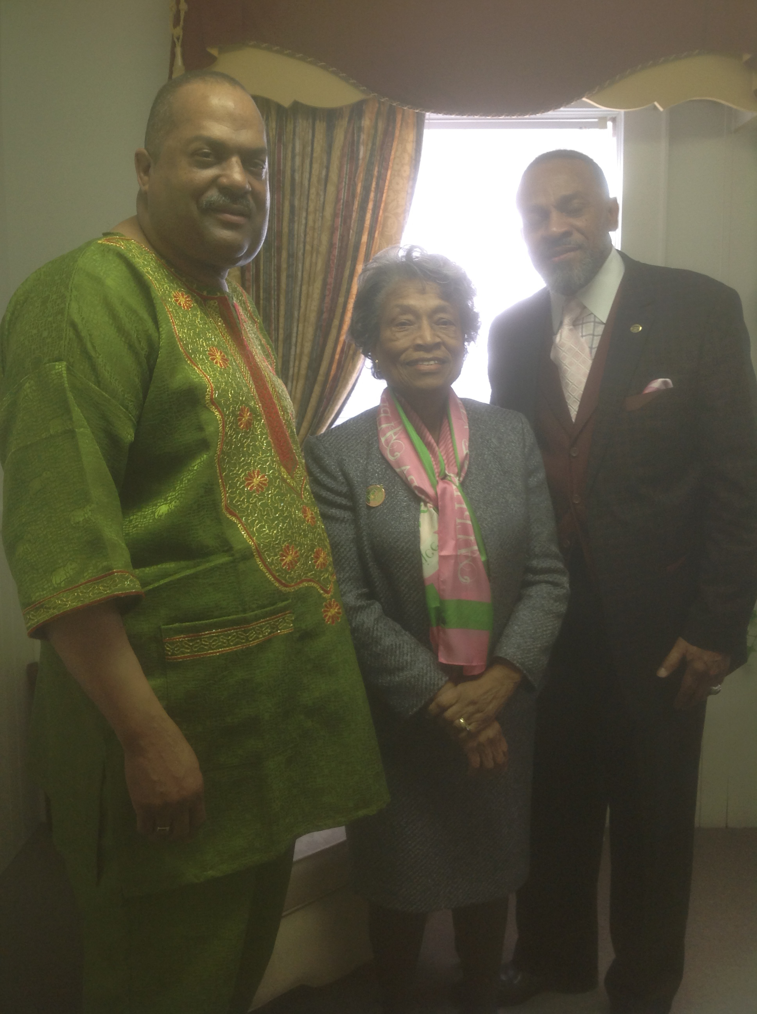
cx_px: 378
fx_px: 1023
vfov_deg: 52.7
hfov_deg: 40.6
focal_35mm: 35
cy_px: 507
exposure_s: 1/17
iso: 64
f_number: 2.4
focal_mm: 4.28
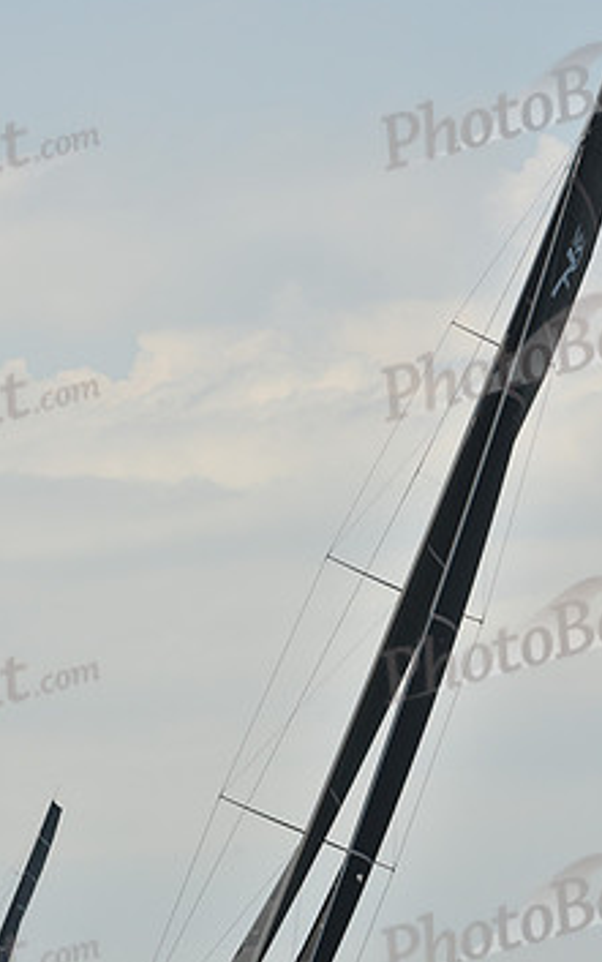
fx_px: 4824
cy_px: 531
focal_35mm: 184
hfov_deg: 7.1
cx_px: 241
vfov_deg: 11.4
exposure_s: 1/800
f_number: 10
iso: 250
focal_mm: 110
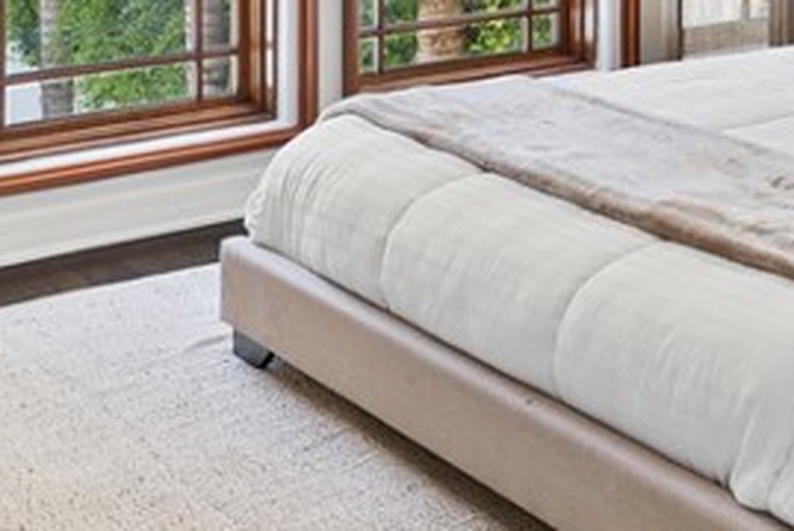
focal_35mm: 76
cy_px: -296
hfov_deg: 26.6
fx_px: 1678
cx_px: 458
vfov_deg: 16.2
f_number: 8
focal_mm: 20
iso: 250
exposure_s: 1/3
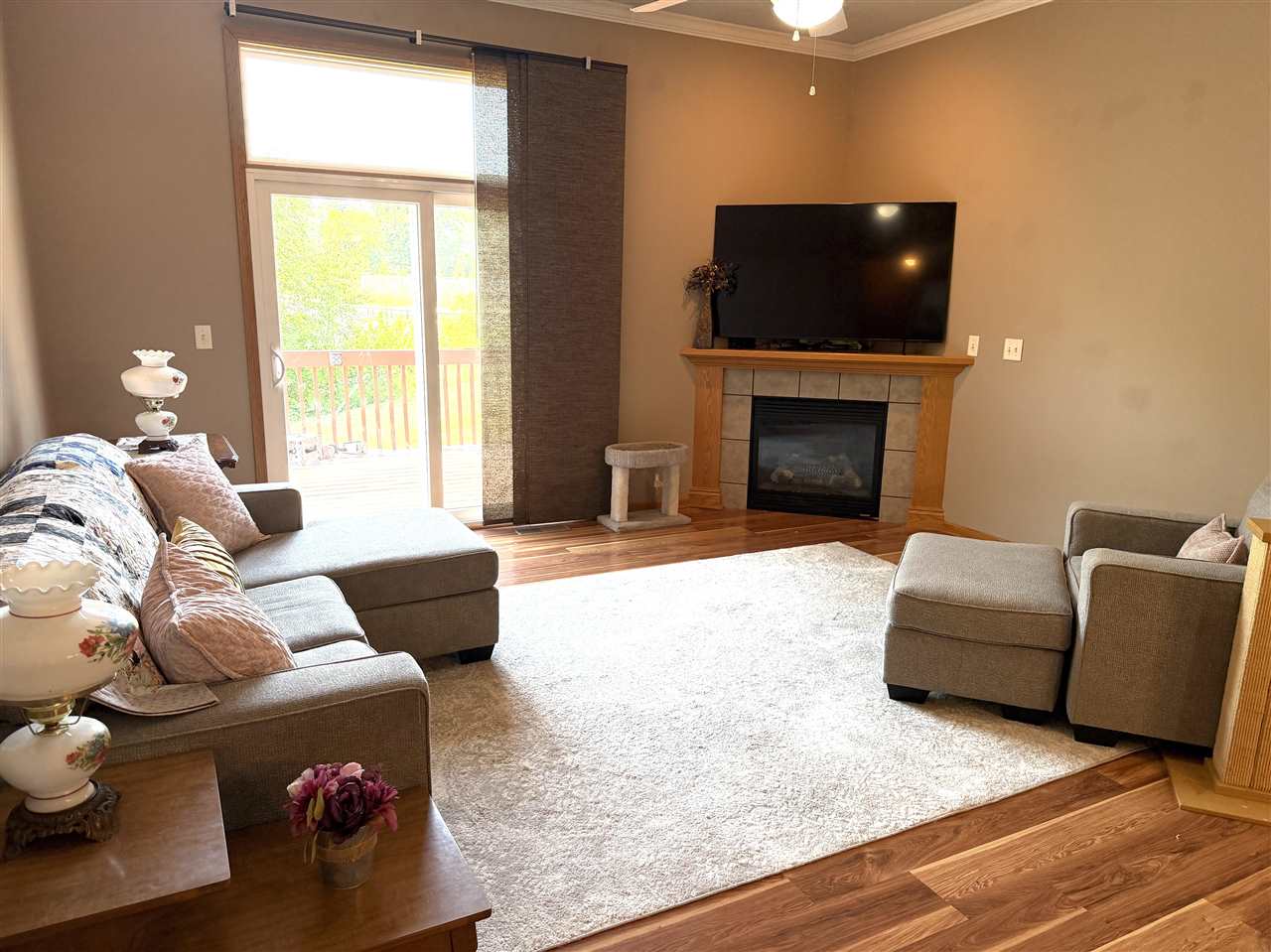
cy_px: 476
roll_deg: -0.6
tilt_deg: -12.0
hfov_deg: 71.6
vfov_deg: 56.8
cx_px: 636
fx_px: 881
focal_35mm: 24
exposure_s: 1/151
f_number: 1.78
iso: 200
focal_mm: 6.76
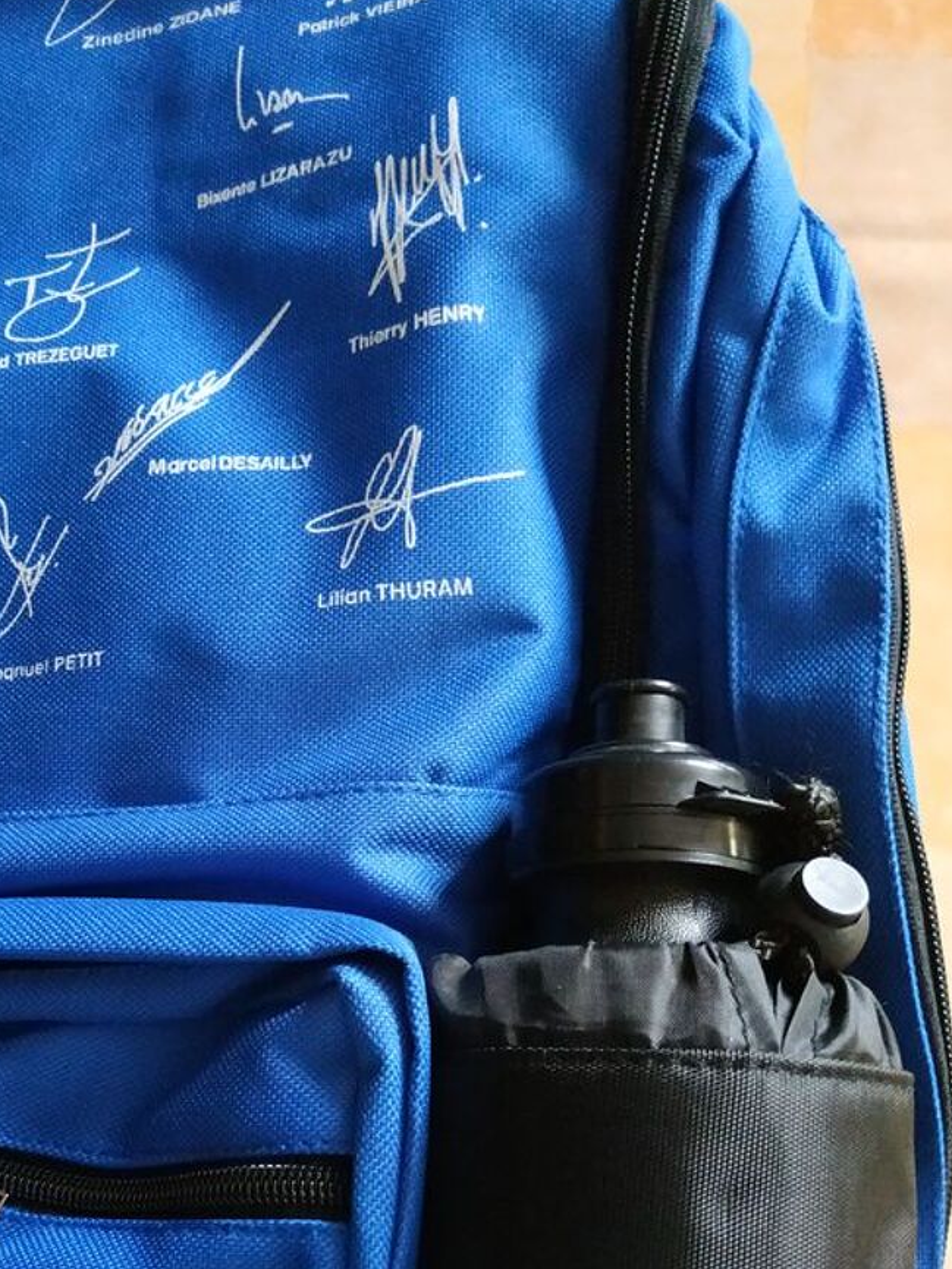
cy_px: 887
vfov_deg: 48.9
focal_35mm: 37
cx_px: 304
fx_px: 1356
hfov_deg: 38.2
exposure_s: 1/20
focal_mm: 3.94
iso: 1250
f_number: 1.9
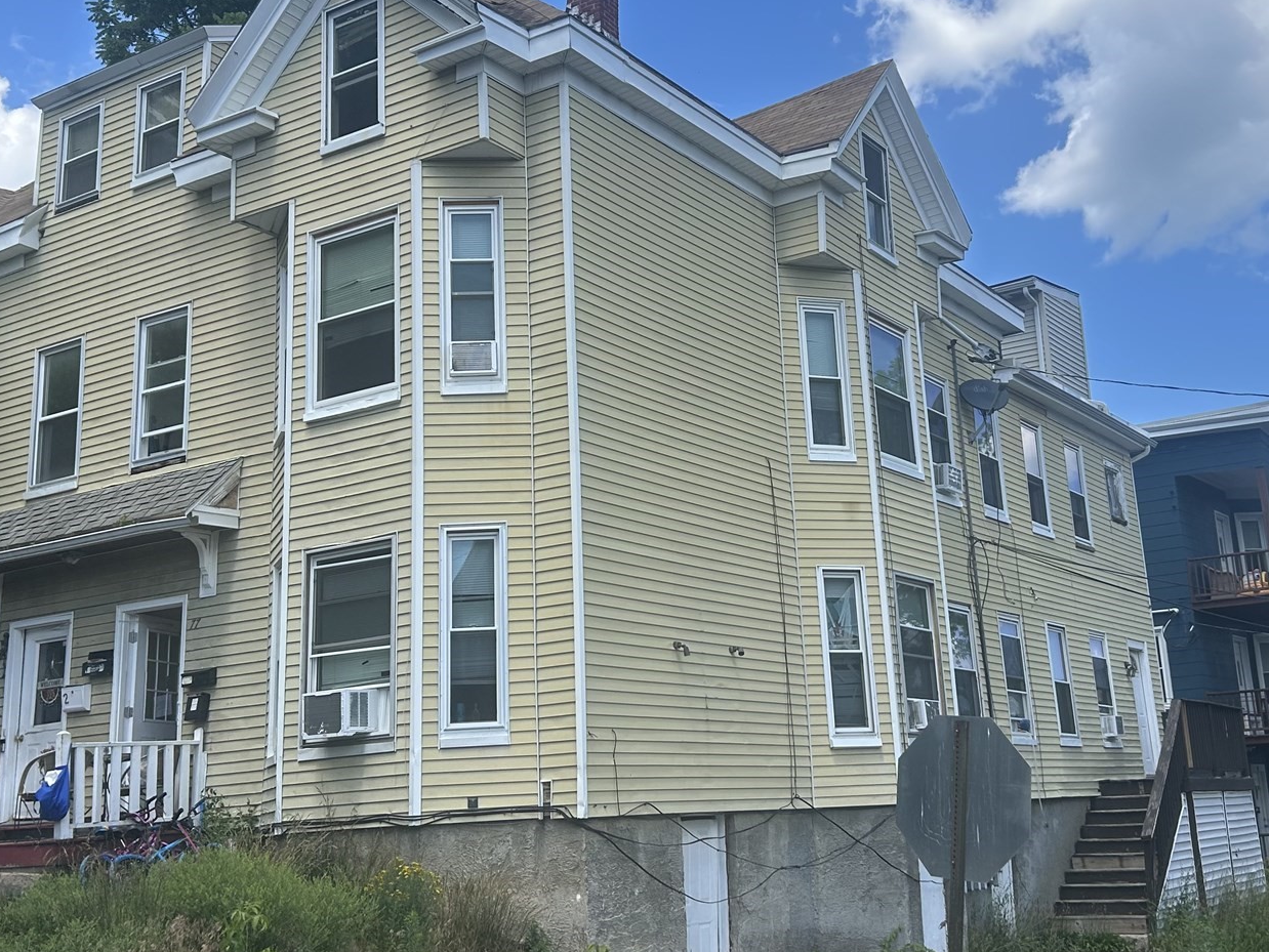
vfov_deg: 33.6
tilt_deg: +13.9
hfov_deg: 43.8
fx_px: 1577
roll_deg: +2.4
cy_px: 420
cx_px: 662
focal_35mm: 43
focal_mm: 5.7
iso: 50
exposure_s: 1/3077
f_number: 1.5
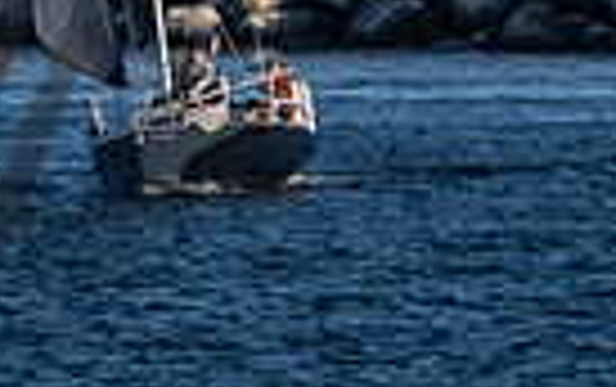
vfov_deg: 1.1
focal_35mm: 1197
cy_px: -828
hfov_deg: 1.7
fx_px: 20120
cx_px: -1014
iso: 320
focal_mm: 135
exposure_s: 1/1250
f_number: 6.3
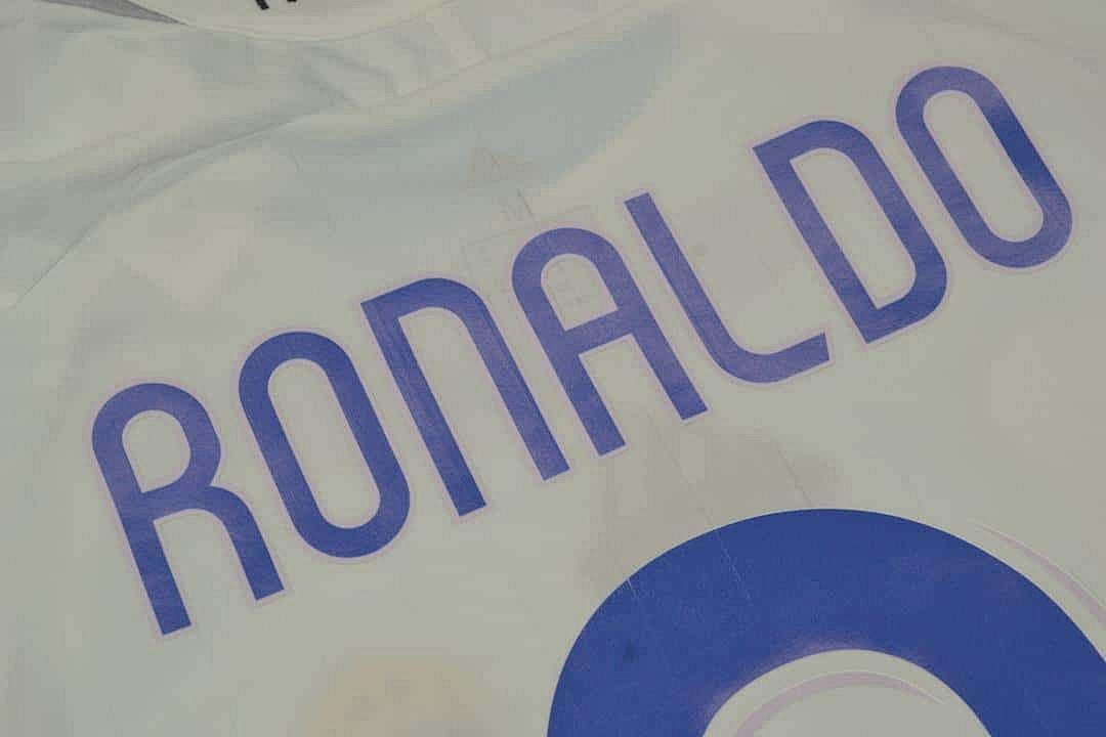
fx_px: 2028
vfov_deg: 20.6
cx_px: 553
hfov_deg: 30.5
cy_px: 368
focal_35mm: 66
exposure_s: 1/60
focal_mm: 44
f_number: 9
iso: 200
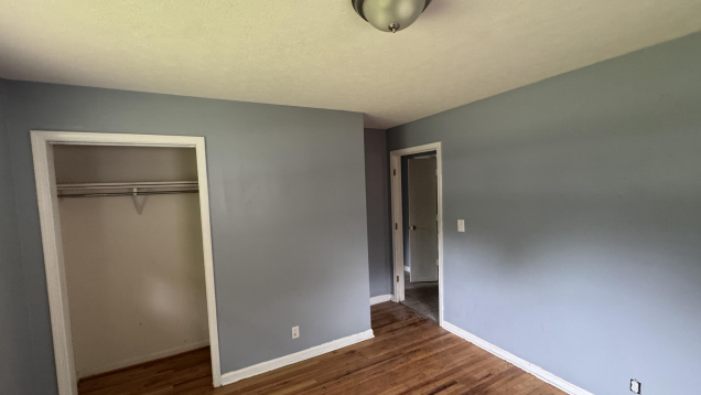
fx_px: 297
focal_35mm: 16
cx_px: 340
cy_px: 205
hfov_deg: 99.3
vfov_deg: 67.1
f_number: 2.2
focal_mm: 2.22
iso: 320
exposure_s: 1/60
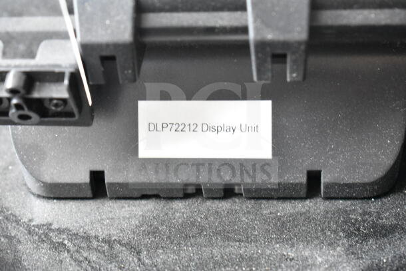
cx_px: 203
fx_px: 931
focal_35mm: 82
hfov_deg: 24.6
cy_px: 136
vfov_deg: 16.6
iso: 5000
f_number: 5.6
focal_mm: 55
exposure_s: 1/100
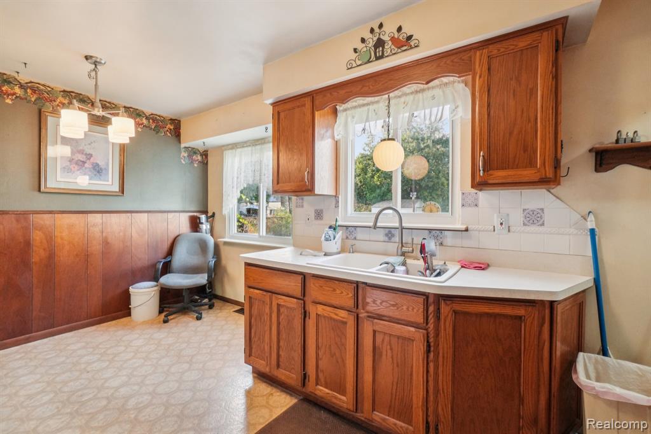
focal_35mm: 15
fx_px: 271
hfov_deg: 100.4
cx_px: 326
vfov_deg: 77.3
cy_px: 217
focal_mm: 10
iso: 800
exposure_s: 1/30
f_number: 8
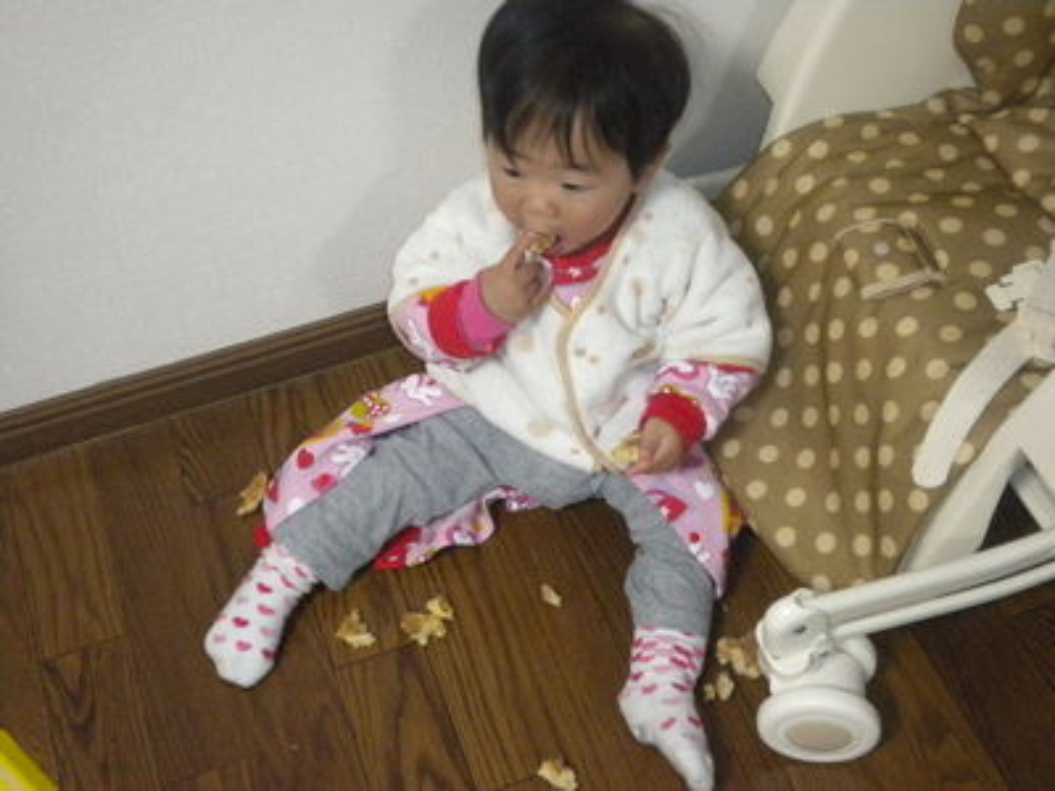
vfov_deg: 28.0
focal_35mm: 52
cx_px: 528
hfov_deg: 36.8
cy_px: 396
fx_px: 1585
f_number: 3.9
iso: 800
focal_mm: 9.3
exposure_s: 1/30
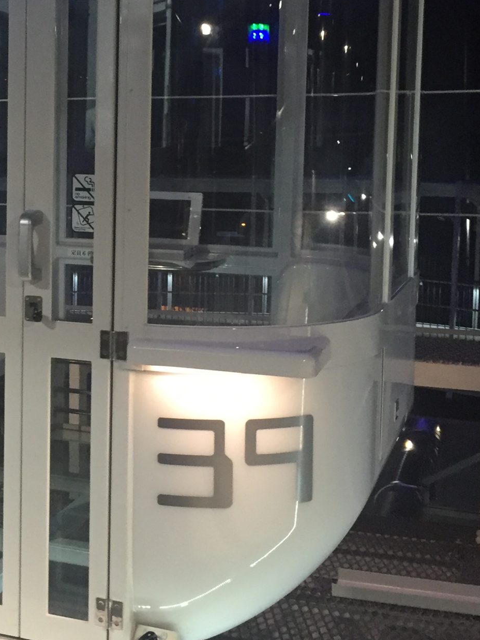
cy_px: 228
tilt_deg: -5.1
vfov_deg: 32.0
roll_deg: +0.1
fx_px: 1109
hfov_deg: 23.8
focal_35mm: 60
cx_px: 52
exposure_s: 1/30
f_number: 2.2
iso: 160
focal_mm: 4.15
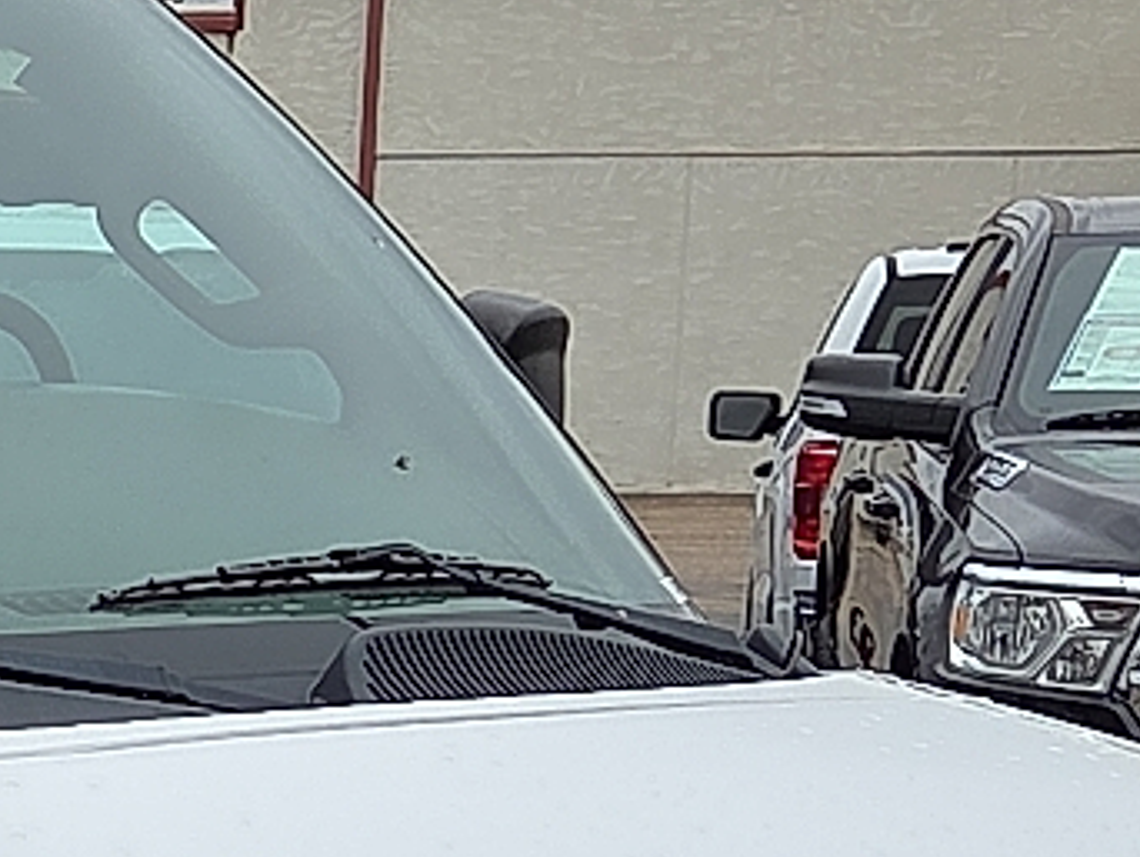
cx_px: -770
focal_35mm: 159
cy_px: 1317
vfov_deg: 9.1
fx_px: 5240
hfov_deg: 11.7
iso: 76
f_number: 1.8
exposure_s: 1/2500
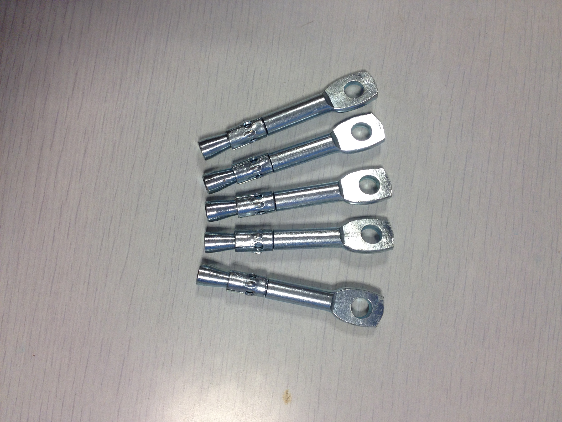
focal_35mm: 35
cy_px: 211
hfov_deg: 52.6
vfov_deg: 40.7
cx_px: 281
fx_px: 568
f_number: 2.4
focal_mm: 4.28
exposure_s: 1/50
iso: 50
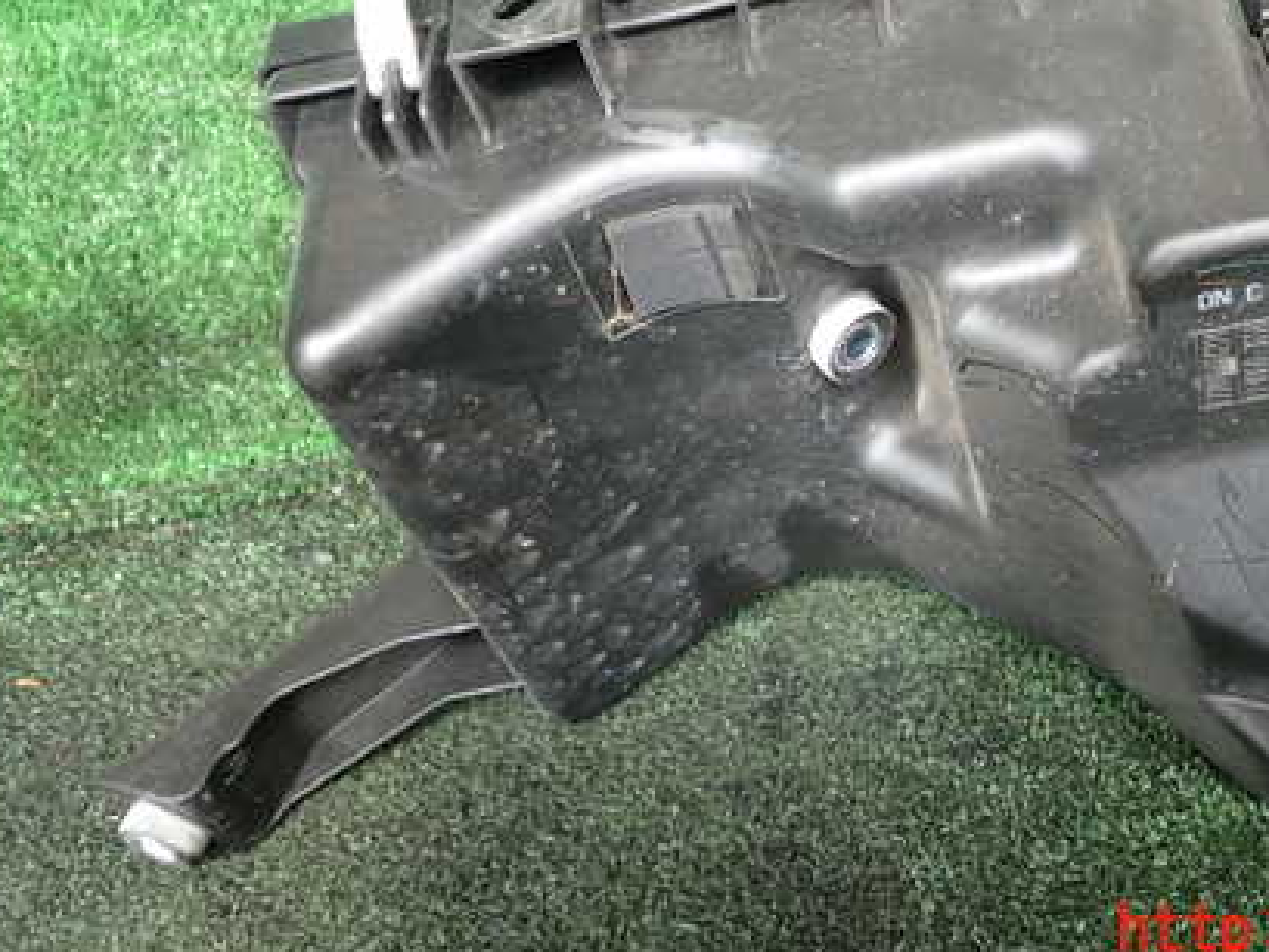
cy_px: 273
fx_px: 1613
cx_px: 887
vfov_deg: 32.4
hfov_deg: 42.1
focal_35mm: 44
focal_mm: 5.4
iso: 160
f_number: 2.3
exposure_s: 1/60
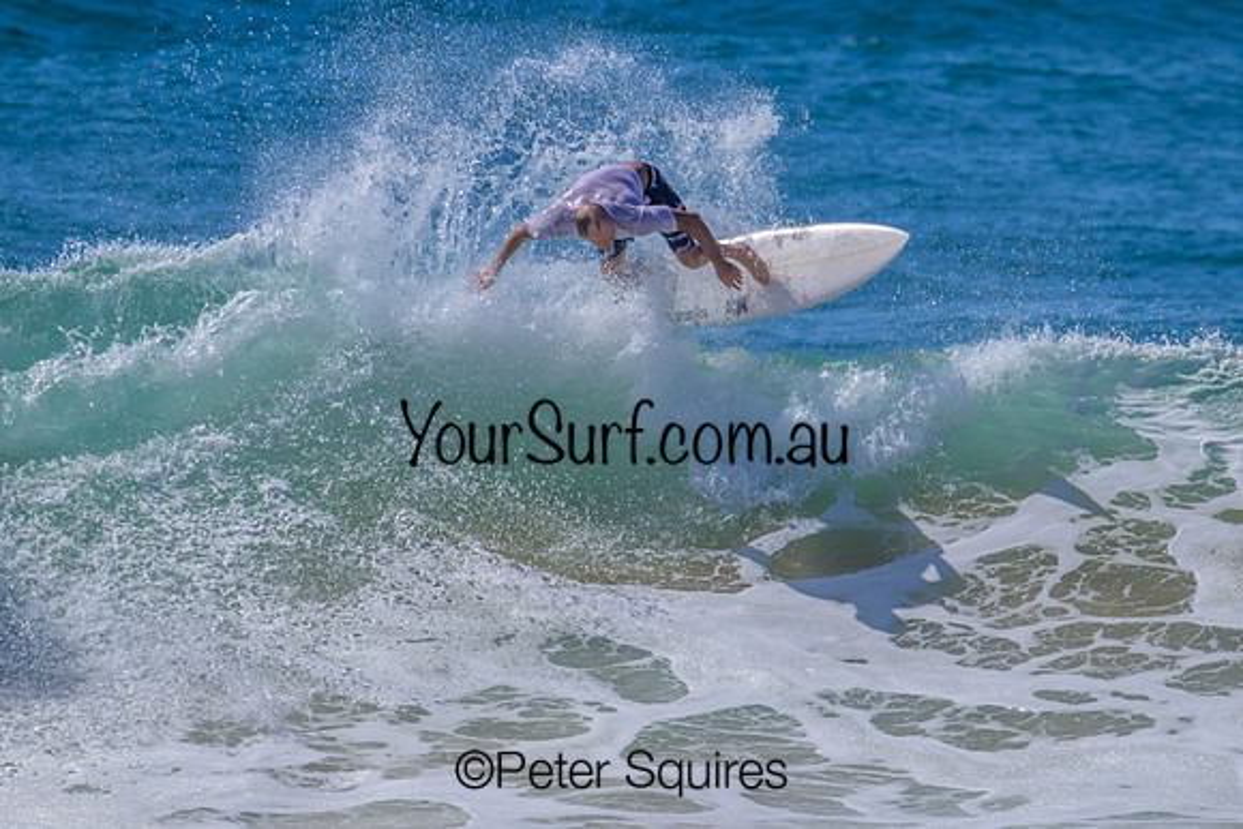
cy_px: 419
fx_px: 33137
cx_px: 671
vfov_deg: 1.4
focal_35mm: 960
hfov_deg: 2.1
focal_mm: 800
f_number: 11
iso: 560
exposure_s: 1/2000
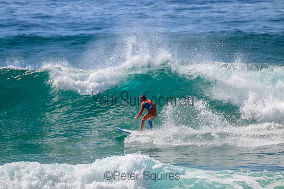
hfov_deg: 2.6
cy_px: 94
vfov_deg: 1.7
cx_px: 142
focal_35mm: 800
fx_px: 6312
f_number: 11
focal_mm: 800
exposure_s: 1/2000
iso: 1000
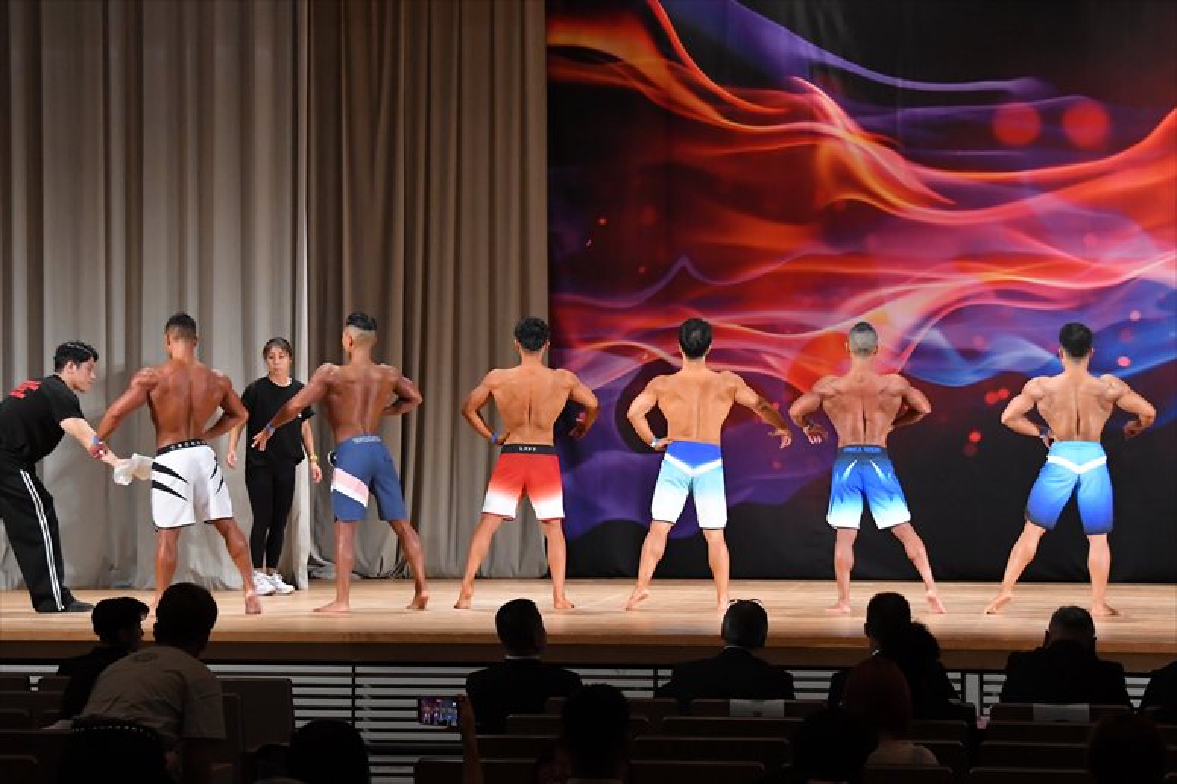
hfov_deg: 19.5
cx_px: 588
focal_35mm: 105
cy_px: 392
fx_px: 3431
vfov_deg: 13.0
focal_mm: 70
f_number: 5.6
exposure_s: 1/400
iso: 4500
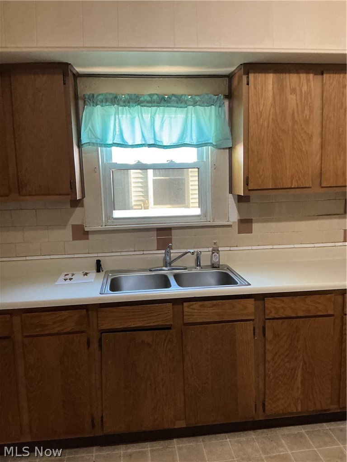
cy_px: 231
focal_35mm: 29
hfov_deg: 48.2
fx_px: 388
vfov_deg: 61.7
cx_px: 174
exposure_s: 1/40
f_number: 1.8
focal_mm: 3
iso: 200
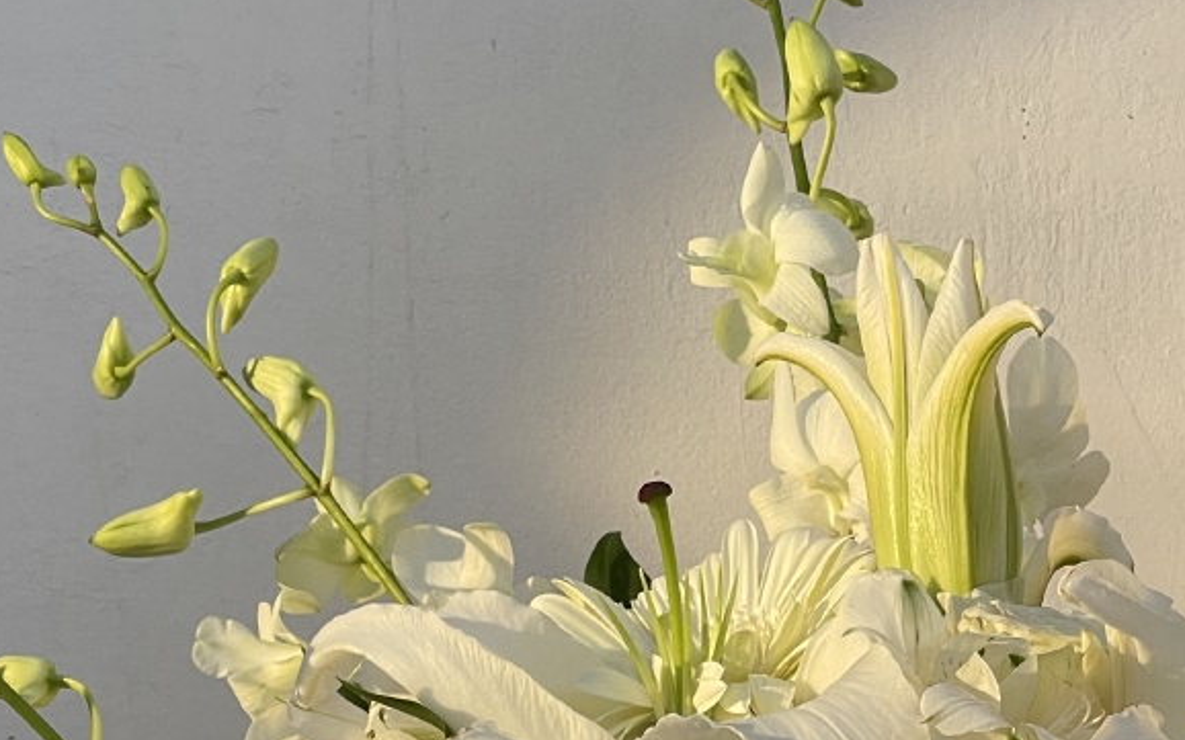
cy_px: 1216
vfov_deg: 7.3
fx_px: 5683
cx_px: 766
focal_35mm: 176
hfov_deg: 11.9
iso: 20
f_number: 2.2
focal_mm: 7.5
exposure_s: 1/394
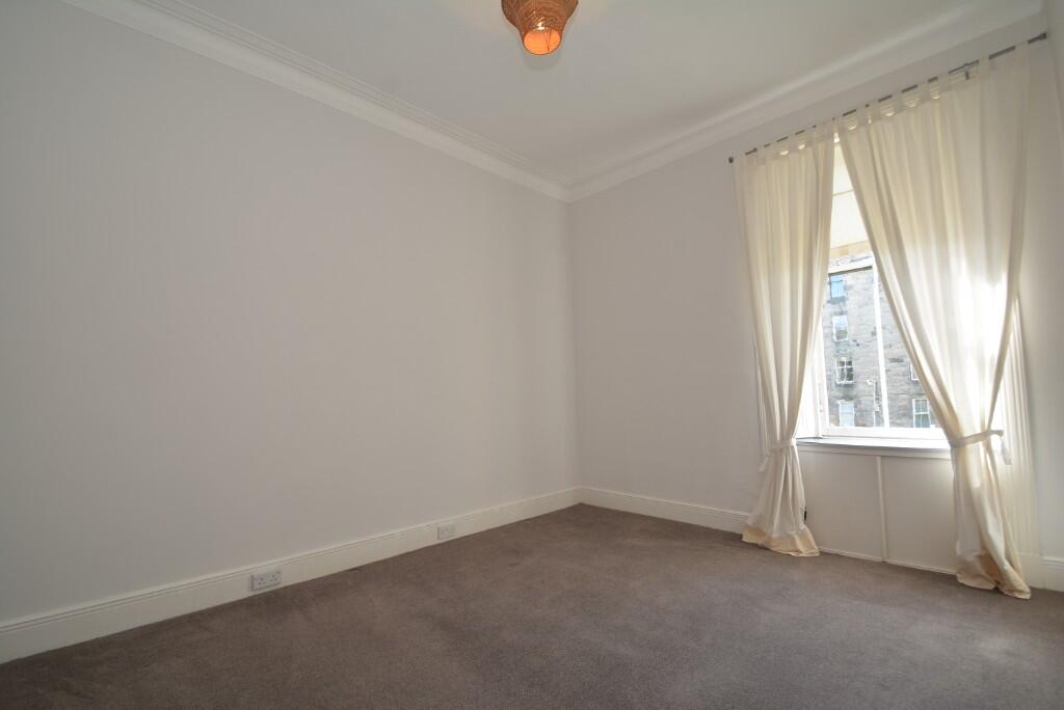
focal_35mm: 15
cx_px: 532
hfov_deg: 100.4
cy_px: 355
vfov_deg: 77.4
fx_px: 444
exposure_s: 1/15
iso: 100
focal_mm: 10
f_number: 7.1
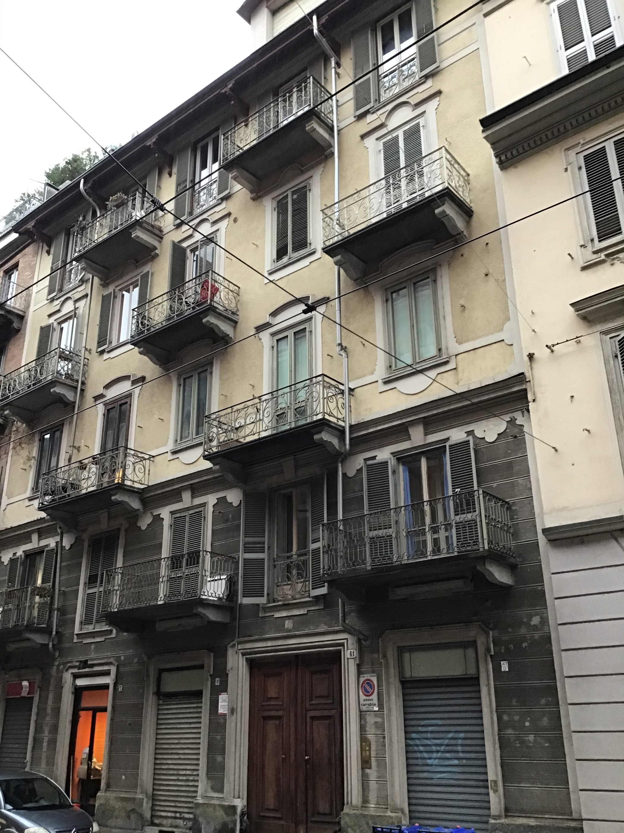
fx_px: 745
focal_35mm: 31
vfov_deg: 58.4
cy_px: 416
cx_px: 312
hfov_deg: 45.4
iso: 160
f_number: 2.4
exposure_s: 1/33
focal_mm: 3.3
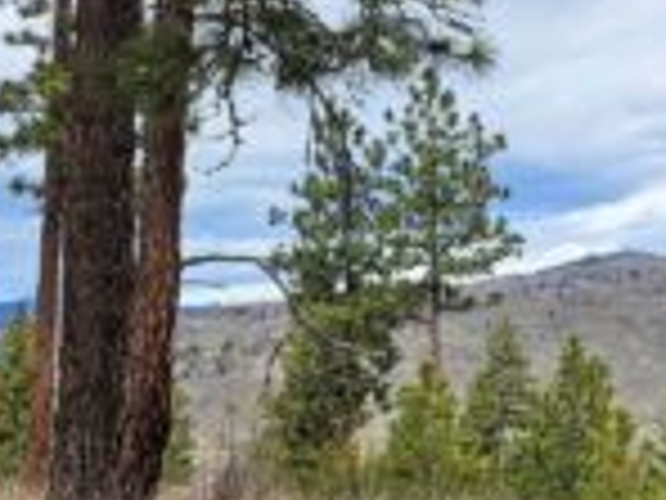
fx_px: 1251
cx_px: 760
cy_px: 194
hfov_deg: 27.0
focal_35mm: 65
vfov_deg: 22.5
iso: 50
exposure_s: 1/2890
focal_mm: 5
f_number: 1.8
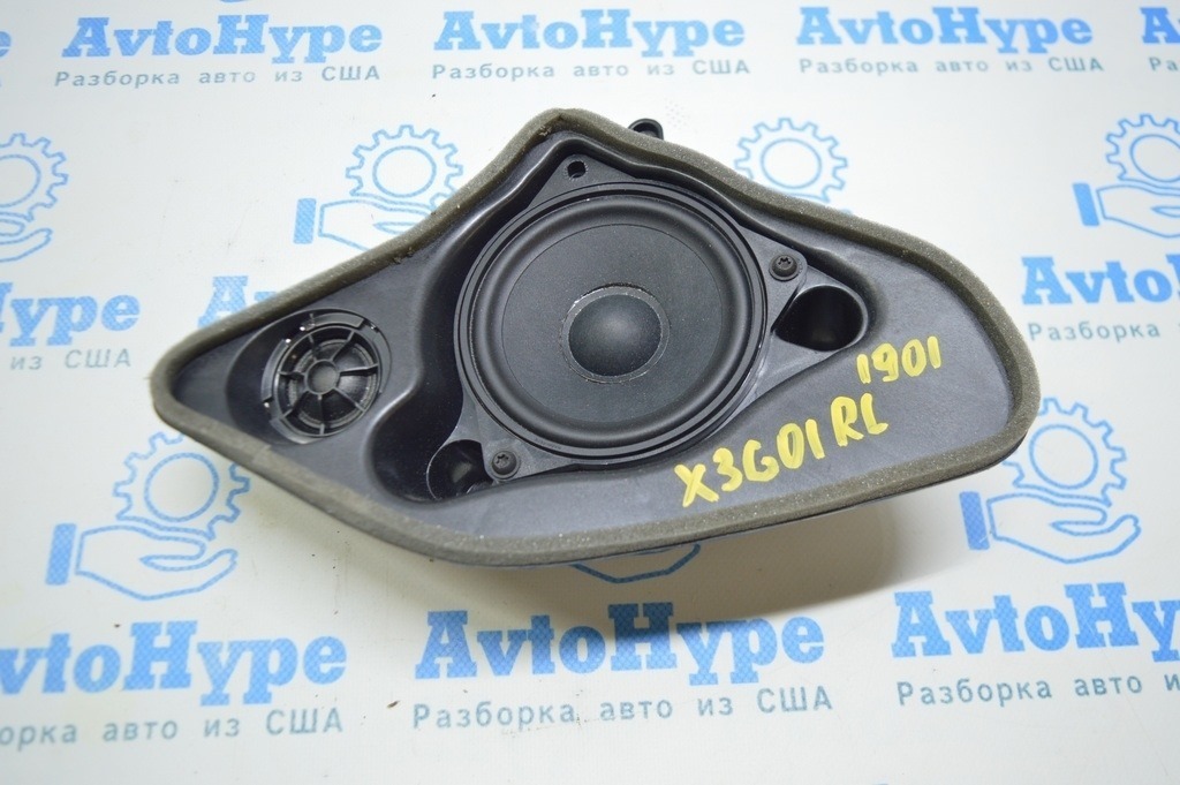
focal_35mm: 32
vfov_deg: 41.6
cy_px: 392
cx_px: 590
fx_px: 1032
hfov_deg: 59.5
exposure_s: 1/40
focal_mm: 21
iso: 400
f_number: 3.8
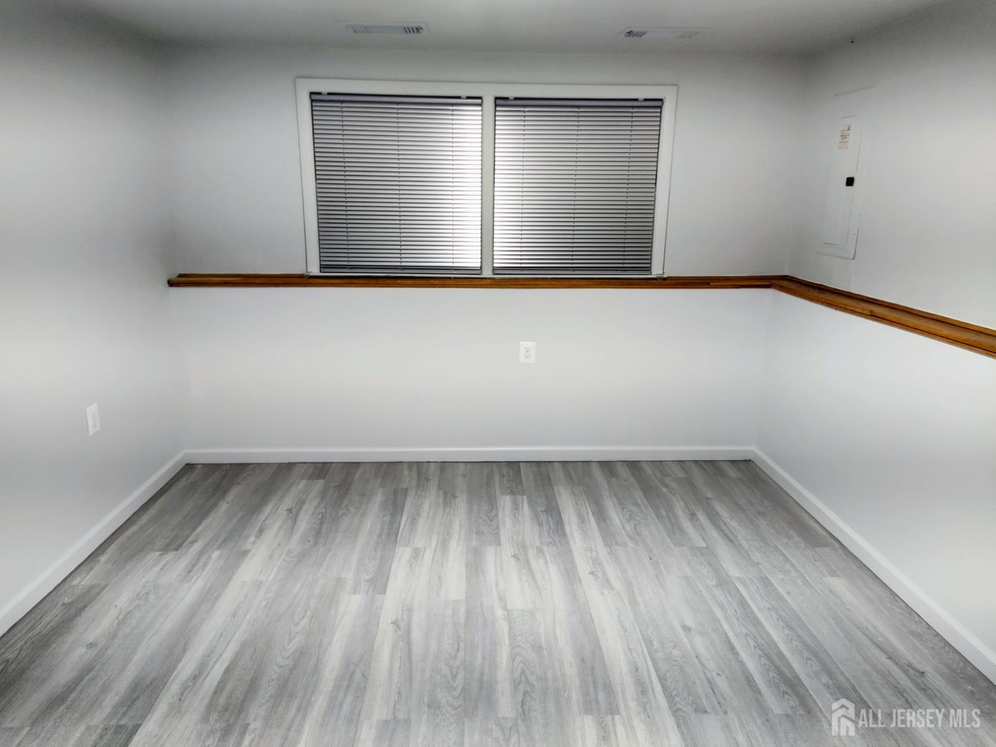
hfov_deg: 65.3
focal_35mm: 27
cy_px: 374
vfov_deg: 51.4
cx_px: 498
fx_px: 777
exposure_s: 1/50
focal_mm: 4.71
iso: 687
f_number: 1.79
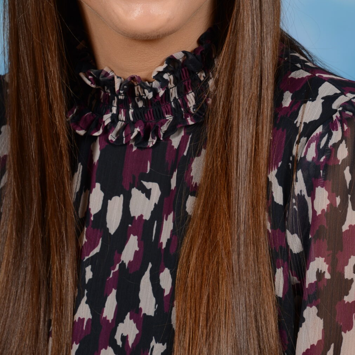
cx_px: 137
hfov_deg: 7.7
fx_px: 2622
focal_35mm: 226
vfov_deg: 7.7
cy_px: 20
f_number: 11
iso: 100
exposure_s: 1/160
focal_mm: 105
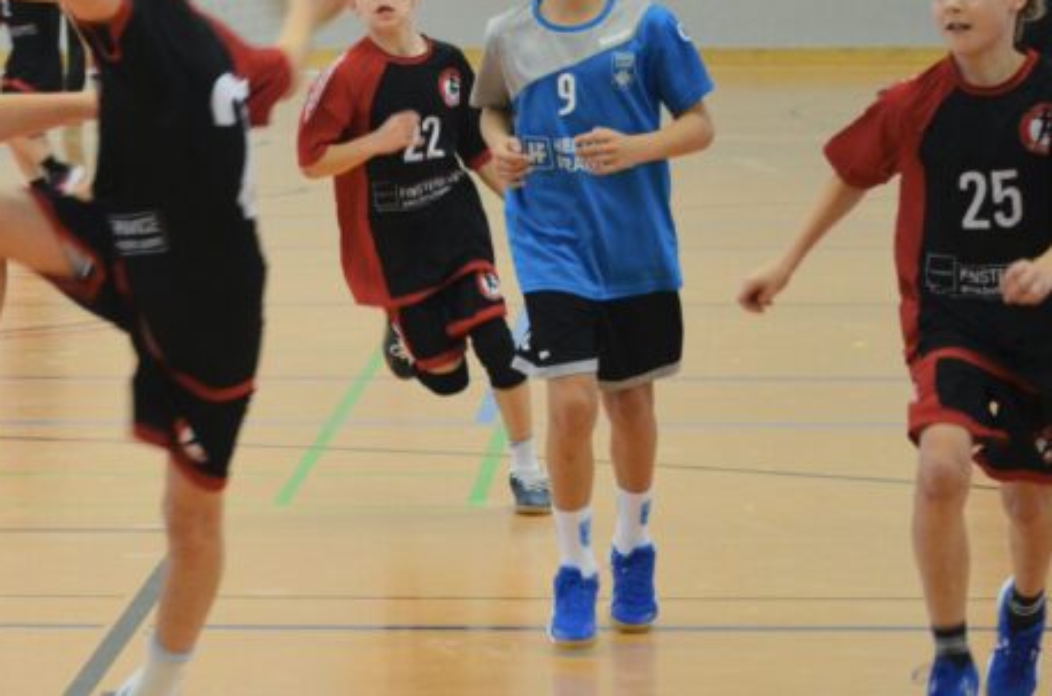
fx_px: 6063
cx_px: -14
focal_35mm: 208
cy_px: 411
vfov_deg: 6.6
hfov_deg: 9.8
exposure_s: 1/125
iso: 1600
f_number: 4.2
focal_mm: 62
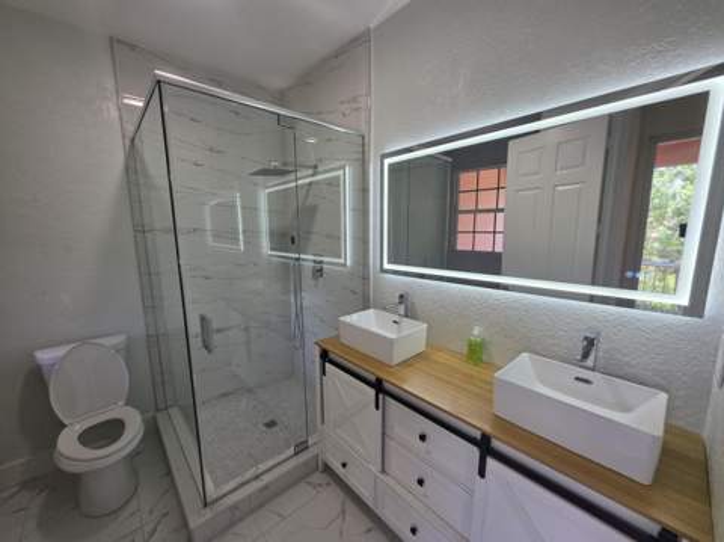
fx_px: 272
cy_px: 271
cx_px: 362
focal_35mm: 13
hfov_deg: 106.2
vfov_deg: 89.8
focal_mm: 2.2
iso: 100
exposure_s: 1/120
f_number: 1.9
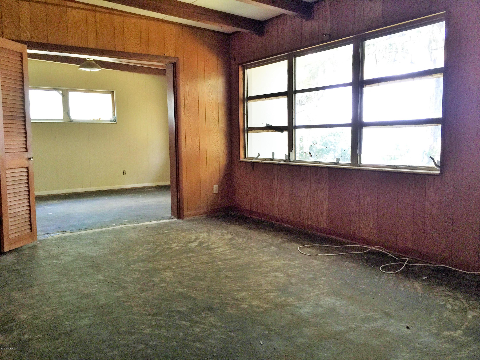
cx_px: 240
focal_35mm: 29
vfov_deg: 48.2
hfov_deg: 61.7
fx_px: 402
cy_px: 180
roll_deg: +0.1
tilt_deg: -7.8
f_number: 2.2
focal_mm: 4.15
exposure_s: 1/15
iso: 32
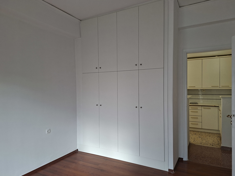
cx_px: 118
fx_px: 156
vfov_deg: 58.9
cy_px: 88
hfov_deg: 73.9
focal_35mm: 23
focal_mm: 5.54
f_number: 1.8
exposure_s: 1/100
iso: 64
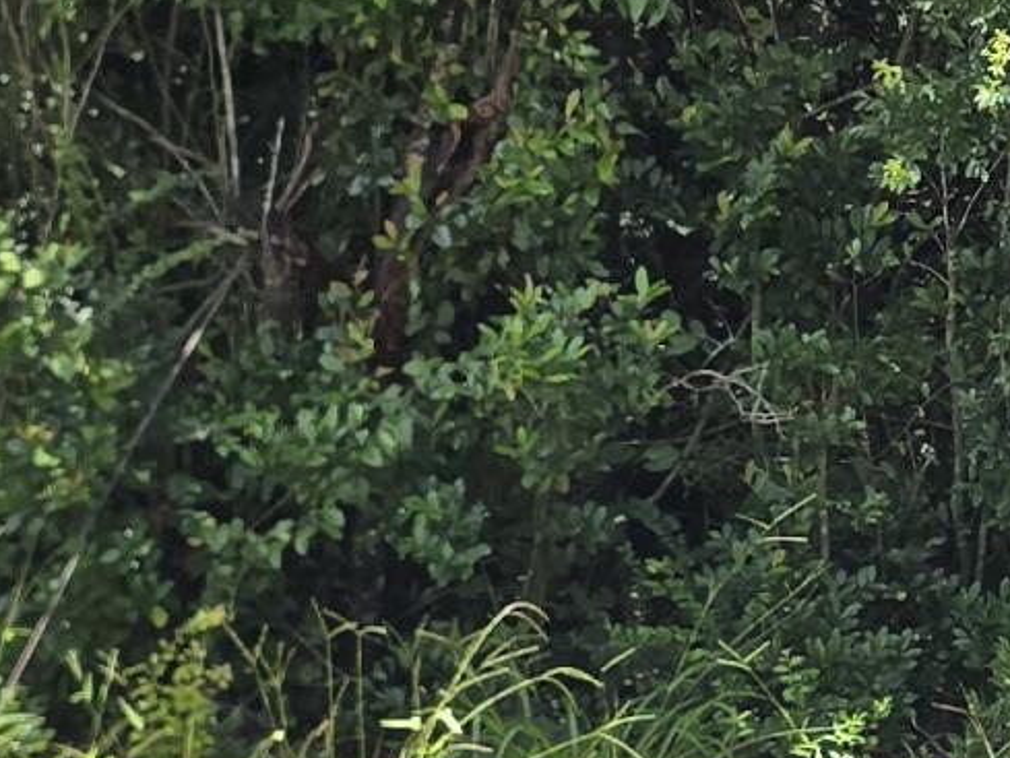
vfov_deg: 10.5
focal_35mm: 141
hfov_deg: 13.5
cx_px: 1272
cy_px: 66
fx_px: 4115
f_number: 1.7
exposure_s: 1/261
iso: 12
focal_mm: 6.3
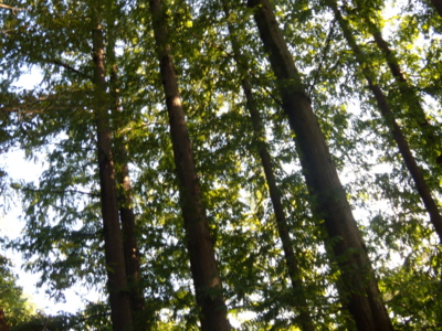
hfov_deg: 51.4
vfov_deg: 39.7
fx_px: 460
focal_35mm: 36
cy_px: 166
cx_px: 221
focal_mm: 6.4
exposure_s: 1/60
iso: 125
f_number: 3.6
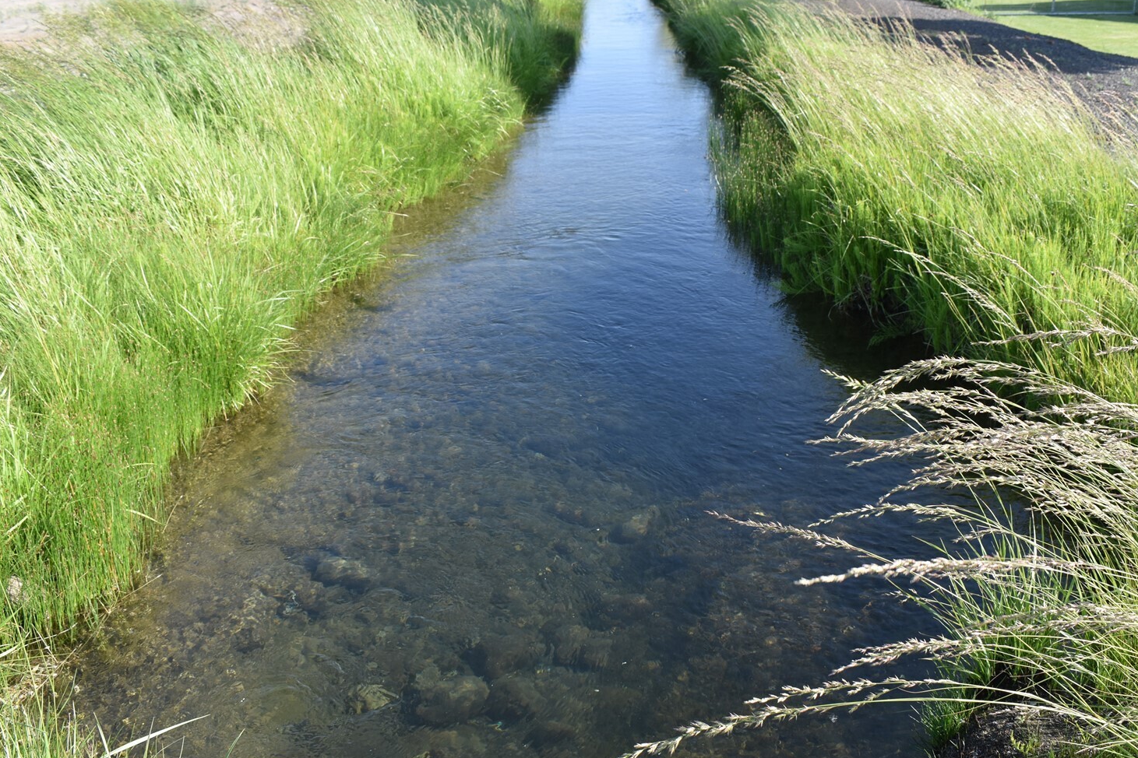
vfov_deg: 36.3
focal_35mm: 37
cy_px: 393
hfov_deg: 52.4
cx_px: 598
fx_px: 1156
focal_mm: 21
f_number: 7.1
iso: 200
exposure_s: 1/250
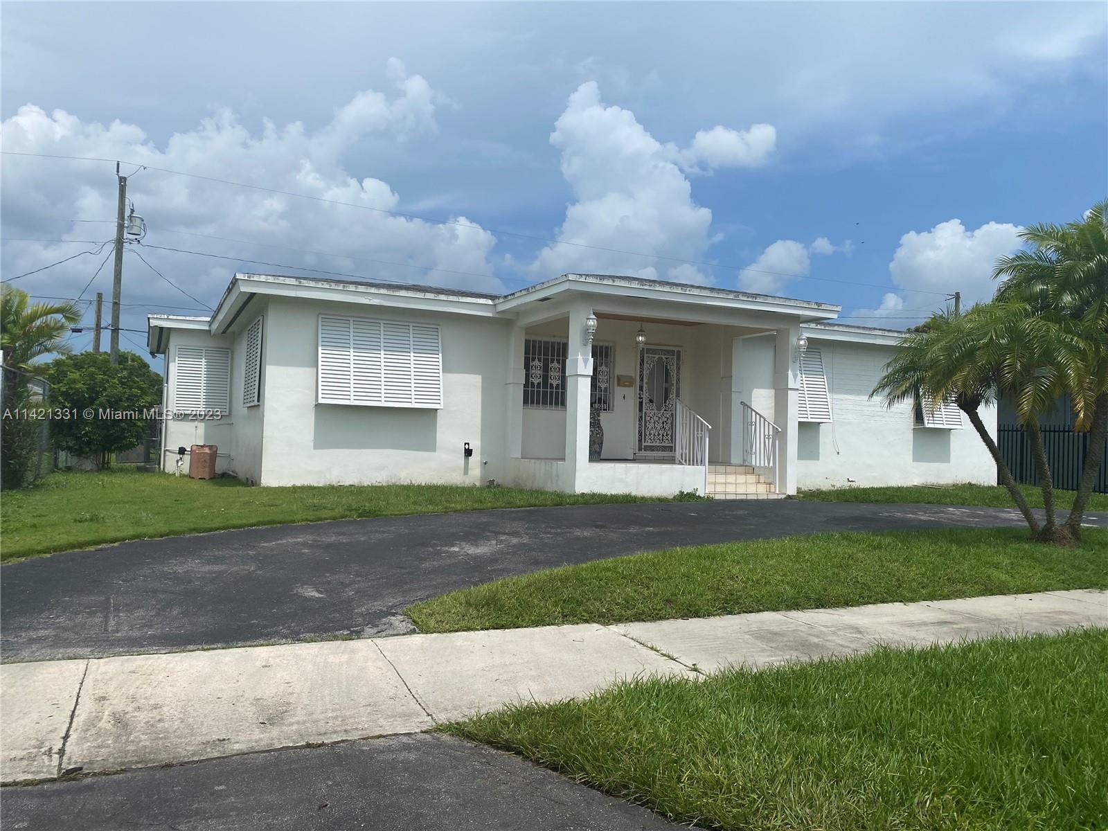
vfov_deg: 53.1
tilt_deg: +1.8
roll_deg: -2.1
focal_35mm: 26
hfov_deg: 67.3
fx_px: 832
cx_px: 554
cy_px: 416
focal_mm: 4.25
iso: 32
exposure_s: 1/4115
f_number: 1.8
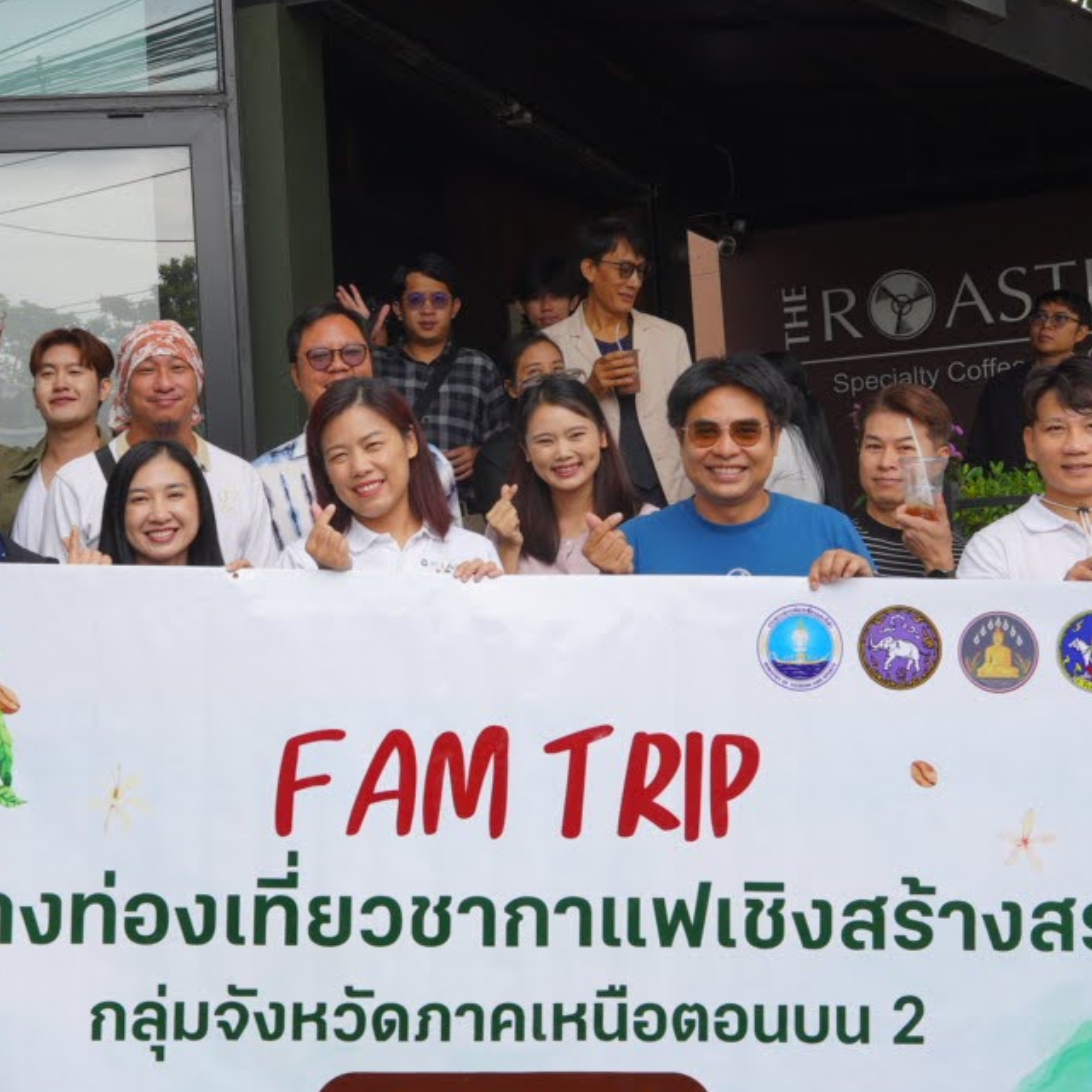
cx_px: 348
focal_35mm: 60
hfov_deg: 28.4
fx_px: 2141
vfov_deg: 28.6
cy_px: 504
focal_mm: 28
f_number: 8
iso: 125
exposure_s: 1/100
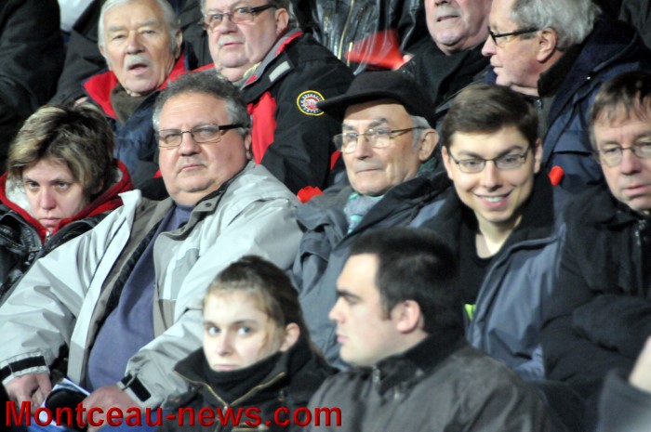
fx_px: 5419
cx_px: 326
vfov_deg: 4.6
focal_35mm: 300
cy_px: 216
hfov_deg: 6.9
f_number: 5.6
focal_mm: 200
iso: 3200
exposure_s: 1/25
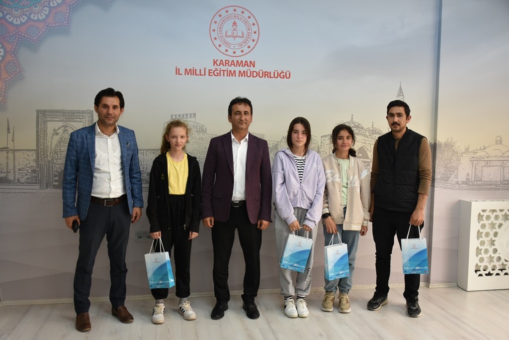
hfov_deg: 55.1
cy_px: 170
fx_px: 488
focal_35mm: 34
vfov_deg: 38.4
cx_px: 254
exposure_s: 1/60
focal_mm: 23
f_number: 4
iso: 500
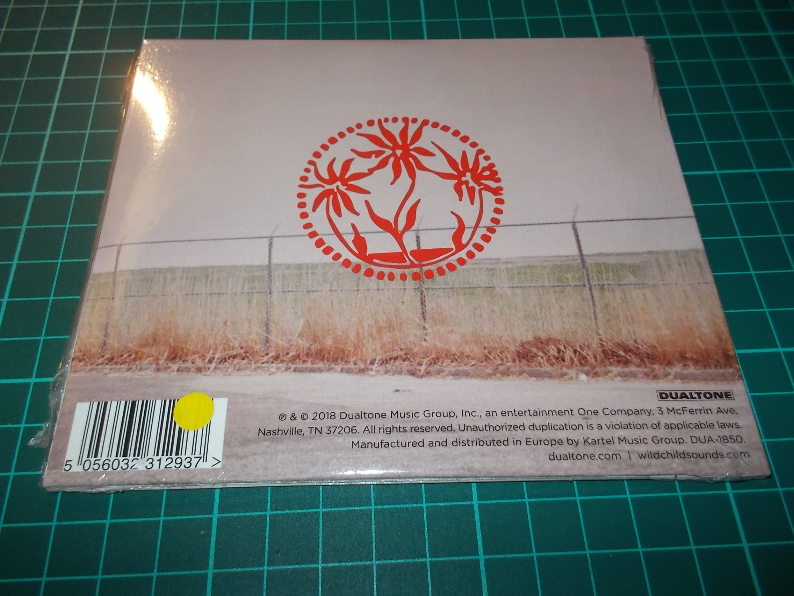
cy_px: 298
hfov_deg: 61.7
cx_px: 397
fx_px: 665
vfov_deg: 48.2
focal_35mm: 29
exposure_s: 1/30
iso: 200
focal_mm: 4.1
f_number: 3.3
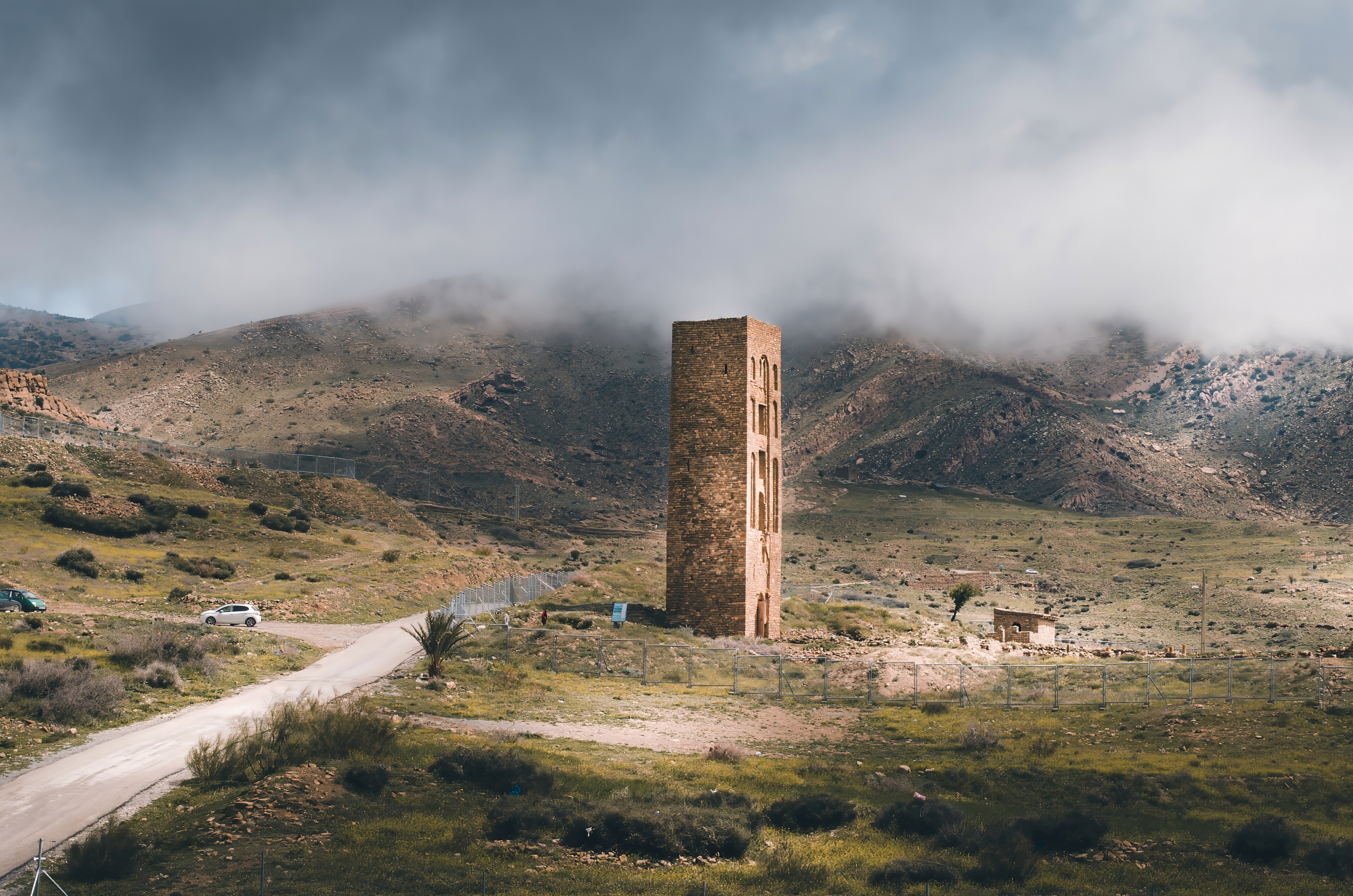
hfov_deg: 22.7
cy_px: 428
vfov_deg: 15.2
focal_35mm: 90
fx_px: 3363
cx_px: 744
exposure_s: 1/500
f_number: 8
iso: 125
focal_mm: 45
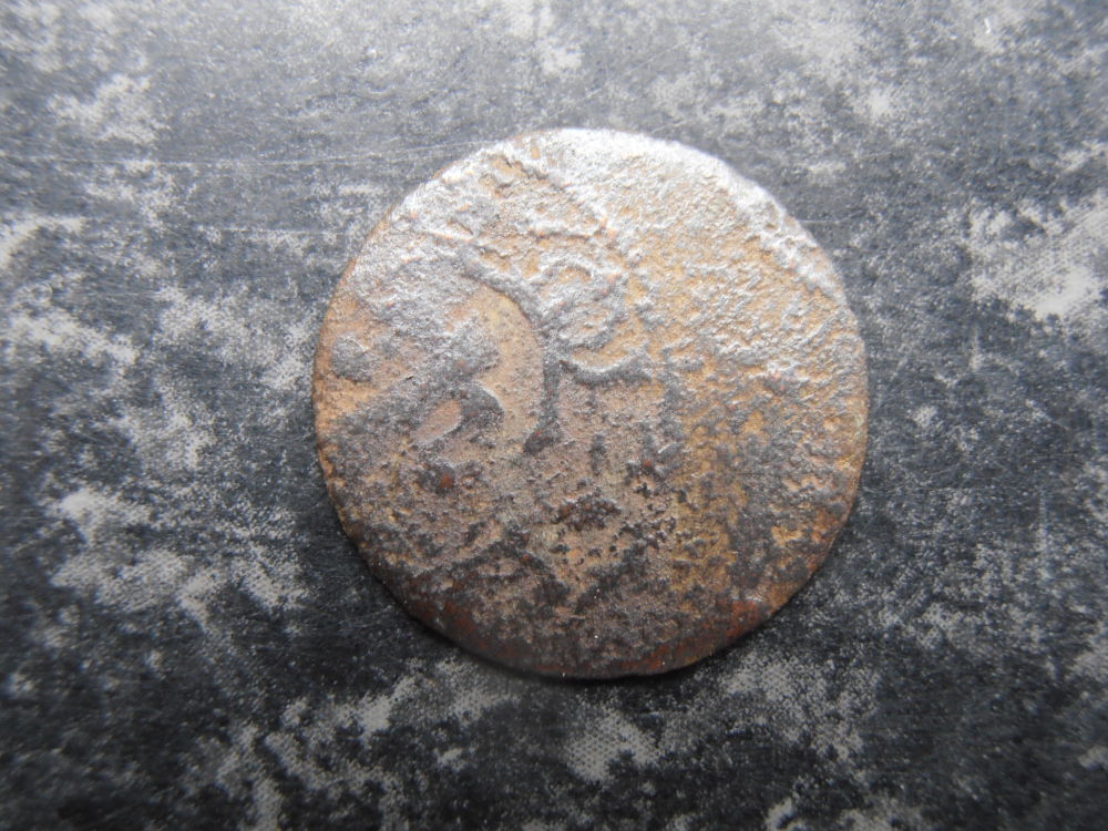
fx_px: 1184
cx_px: 554
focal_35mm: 37
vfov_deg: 38.7
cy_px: 416
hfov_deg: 50.1
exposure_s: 1/6
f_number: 3.9
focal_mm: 6.61
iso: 125
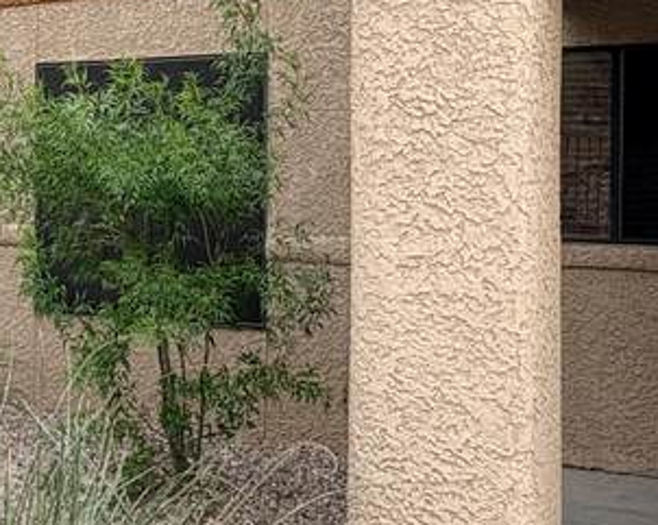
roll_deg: +0.0
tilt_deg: +1.0
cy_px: 155
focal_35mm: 58
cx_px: 50
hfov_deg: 30.9
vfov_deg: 26.0
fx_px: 1128
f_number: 2.2
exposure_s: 1/508
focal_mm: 2.22
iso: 40
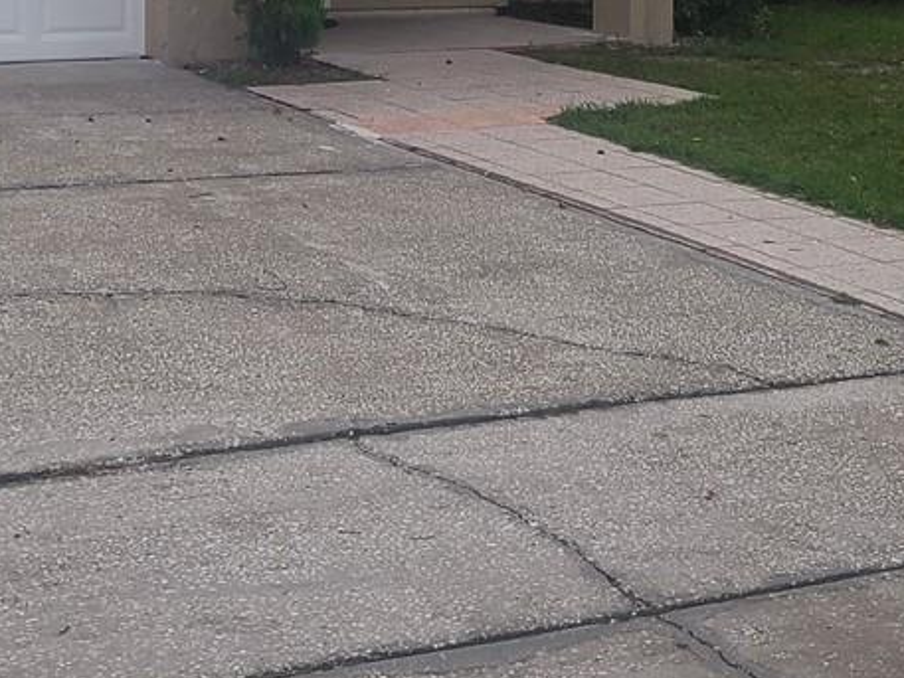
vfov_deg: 15.5
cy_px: -176
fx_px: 2377
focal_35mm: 91
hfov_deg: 21.4
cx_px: 295
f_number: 1.8
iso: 40
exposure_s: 1/2010
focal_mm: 5.4
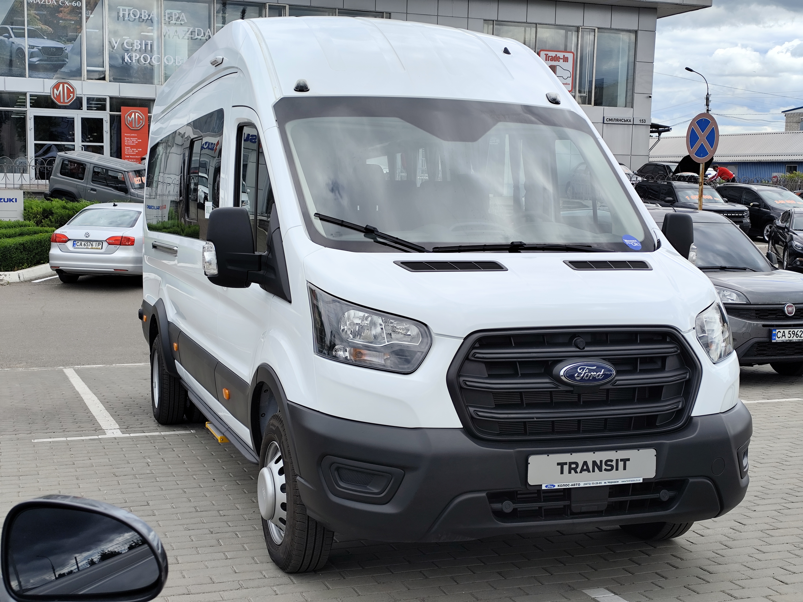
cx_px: 402
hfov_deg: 41.2
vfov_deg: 31.5
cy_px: 301
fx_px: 1067
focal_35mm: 46
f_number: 1.65
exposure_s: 1/689
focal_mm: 6.19
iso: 50
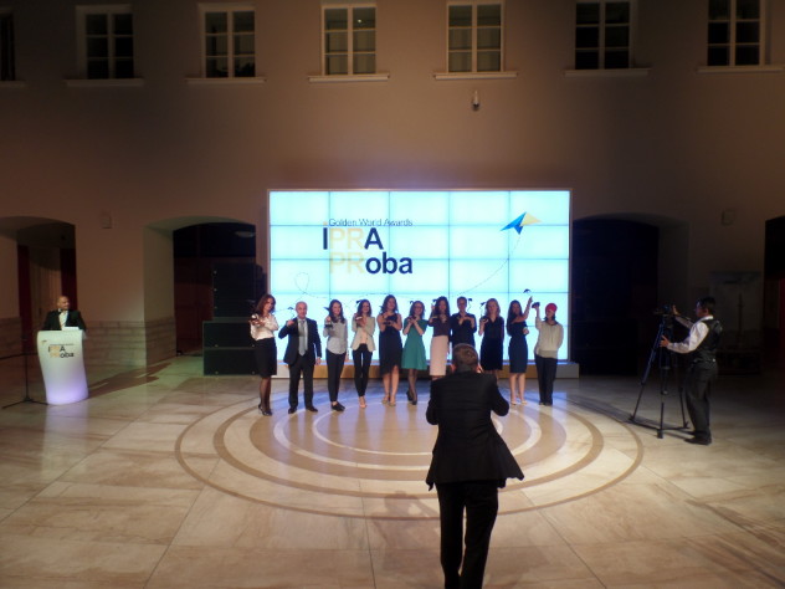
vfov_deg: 58.9
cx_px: 392
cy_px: 294
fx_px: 522
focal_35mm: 23
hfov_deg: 73.9
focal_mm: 4.1
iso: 100
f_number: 2.8
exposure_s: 1/30
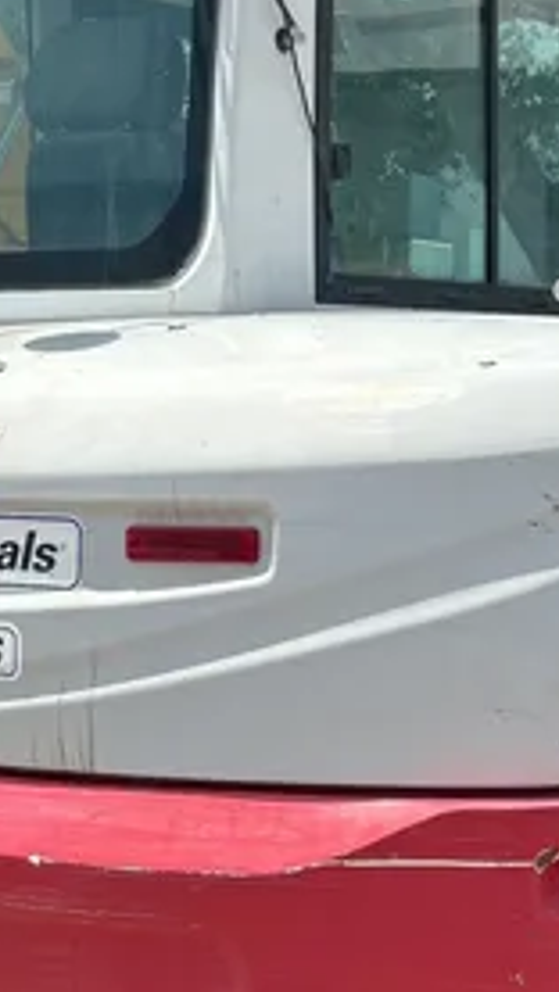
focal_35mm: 75
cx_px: 509
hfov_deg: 15.9
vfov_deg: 28.2
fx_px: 1975
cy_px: 589
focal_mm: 5.7
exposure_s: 1/2632
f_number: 1.5
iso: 50
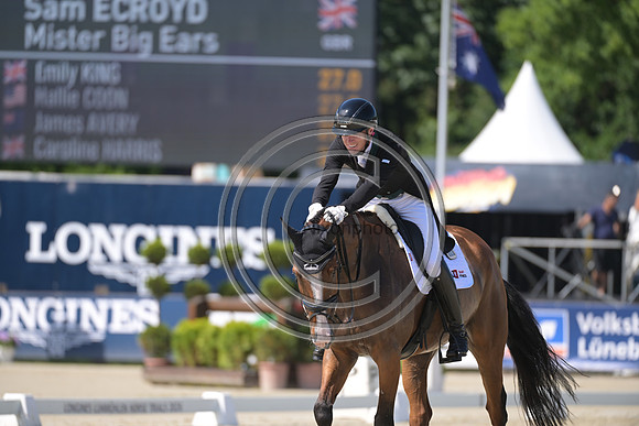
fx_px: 7101
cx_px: 320
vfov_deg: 3.4
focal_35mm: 400
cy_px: 213
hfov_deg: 5.2
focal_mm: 400
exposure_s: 1/1250
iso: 280
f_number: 5
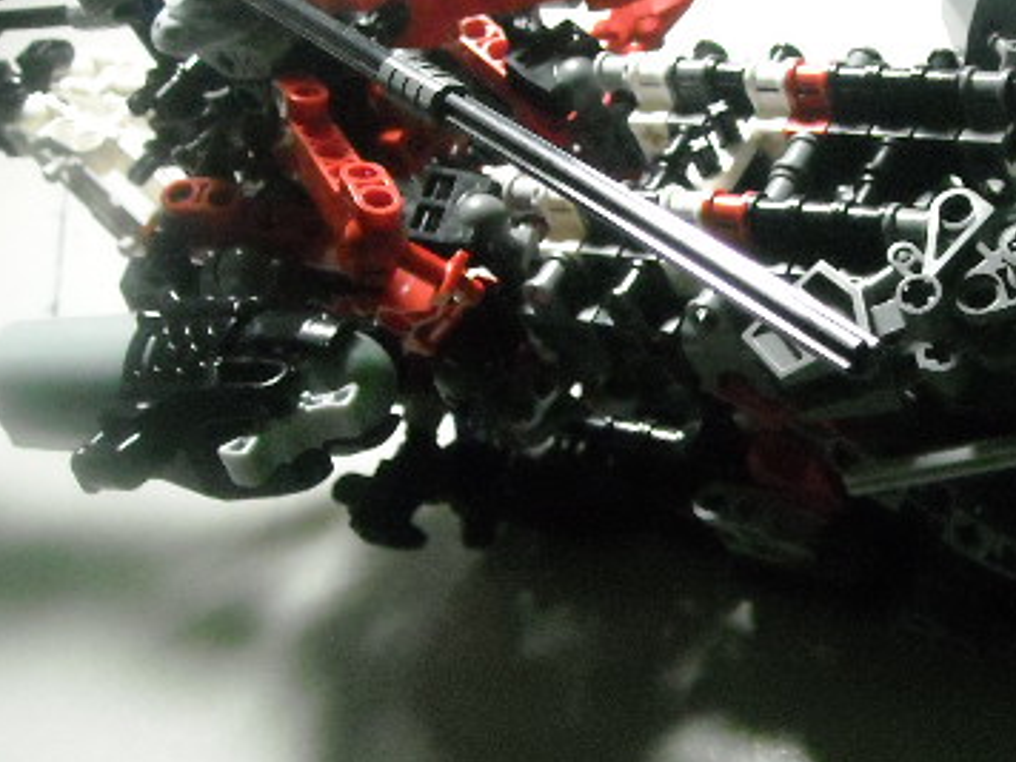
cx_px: 805
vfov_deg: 23.3
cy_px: 362
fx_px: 1849
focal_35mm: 63
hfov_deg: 30.0
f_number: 2.8
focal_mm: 5.7
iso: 800
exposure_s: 1/71
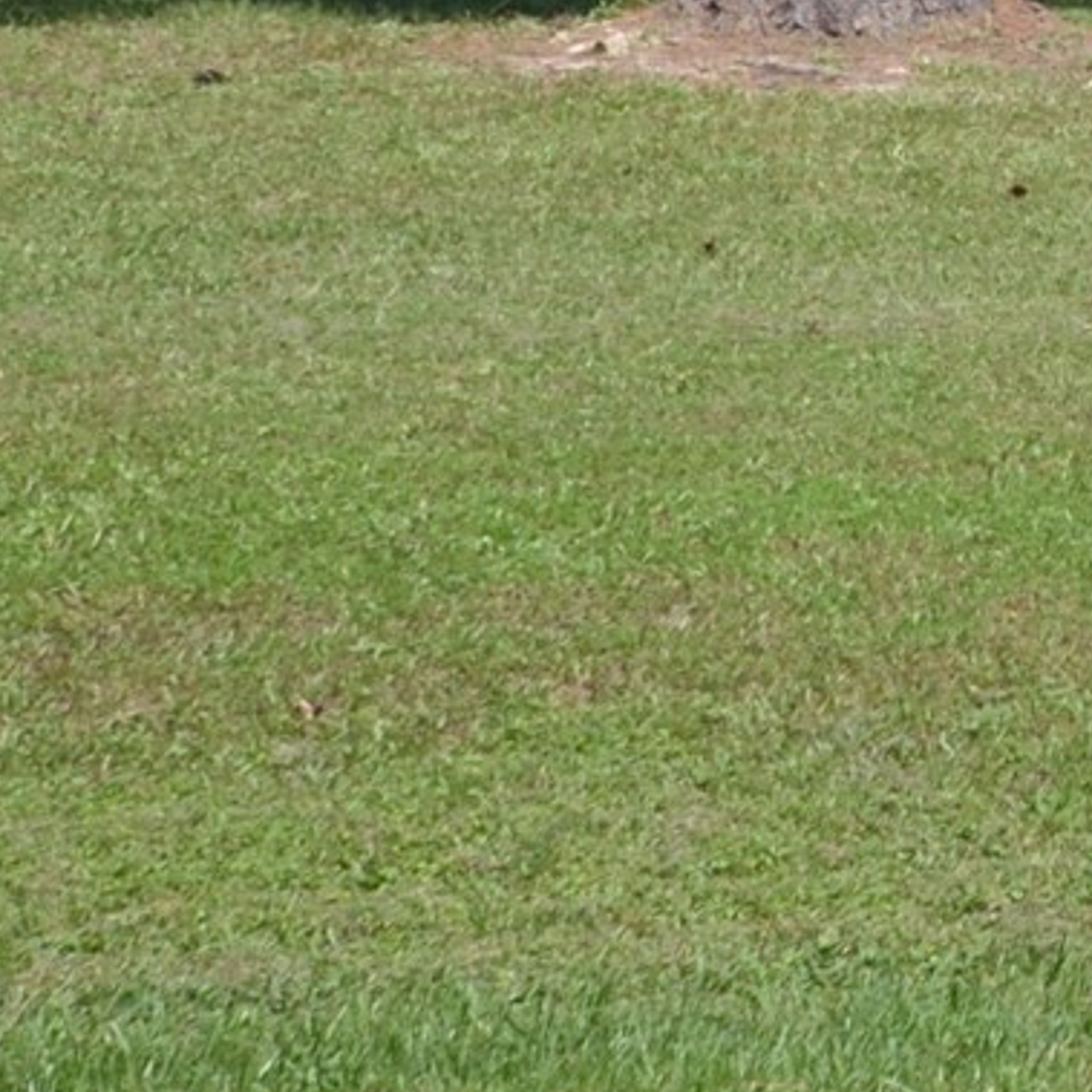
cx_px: 2463
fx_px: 5211
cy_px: -660
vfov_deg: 11.4
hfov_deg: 10.6
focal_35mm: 146
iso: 100
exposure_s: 1/200
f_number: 7.1
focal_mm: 20
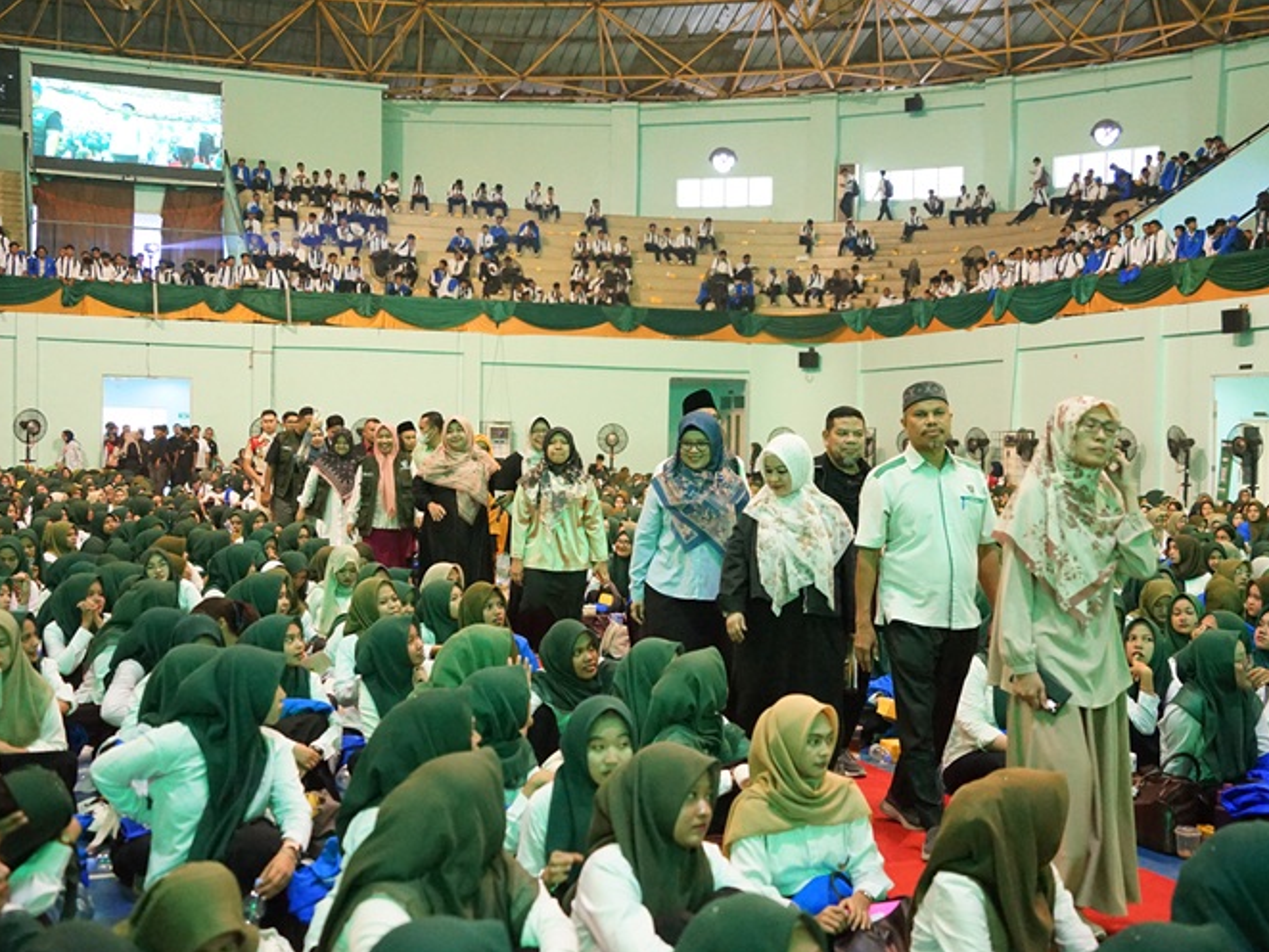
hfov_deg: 38.9
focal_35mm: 49
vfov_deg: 29.7
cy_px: 477
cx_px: 652
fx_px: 1797
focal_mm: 45
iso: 8000
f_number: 3.5
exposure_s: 1/100
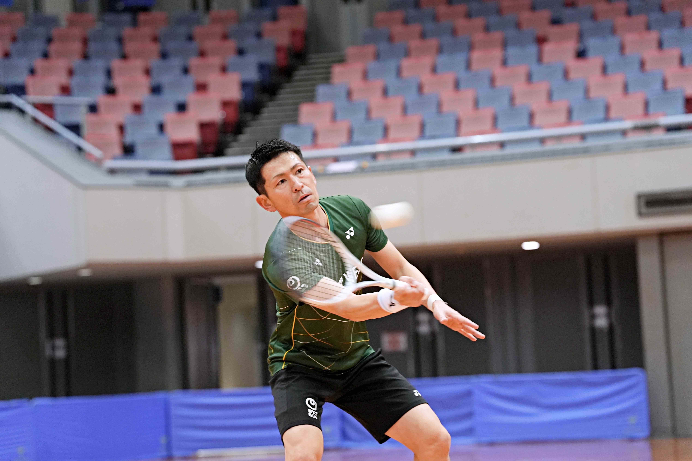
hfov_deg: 18.1
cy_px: 230
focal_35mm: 113
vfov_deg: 12.1
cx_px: 346
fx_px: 2172
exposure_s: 1/250
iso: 2000
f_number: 3.5
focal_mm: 113
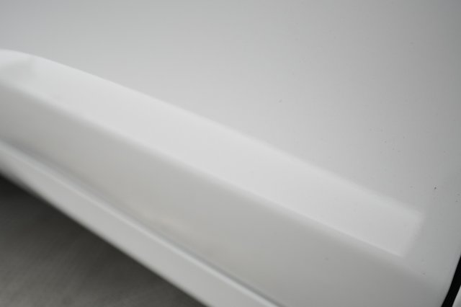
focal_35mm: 28
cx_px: 230
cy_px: 154
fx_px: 358
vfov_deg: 46.4
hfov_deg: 65.5
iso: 1600
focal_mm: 28
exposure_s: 1/100
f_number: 4.5
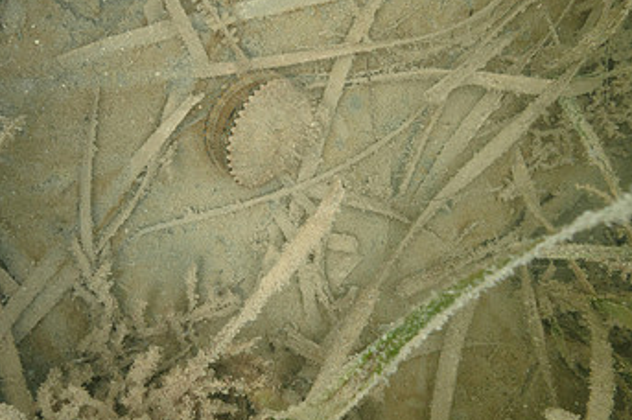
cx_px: 269
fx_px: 772
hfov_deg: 44.4
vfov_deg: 30.4
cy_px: 183
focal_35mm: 44
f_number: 2.8
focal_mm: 4.5
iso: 100
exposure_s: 1/100
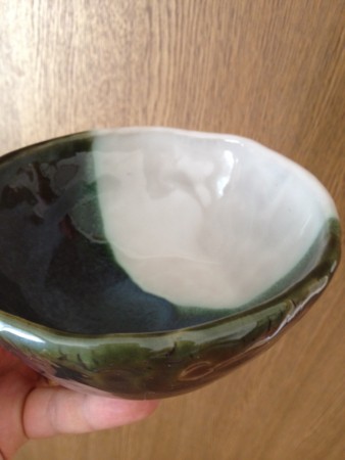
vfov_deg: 52.6
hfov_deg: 40.7
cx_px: 172
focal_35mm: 35
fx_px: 465
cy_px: 230
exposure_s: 1/20
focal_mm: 4.28
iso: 160
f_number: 2.4
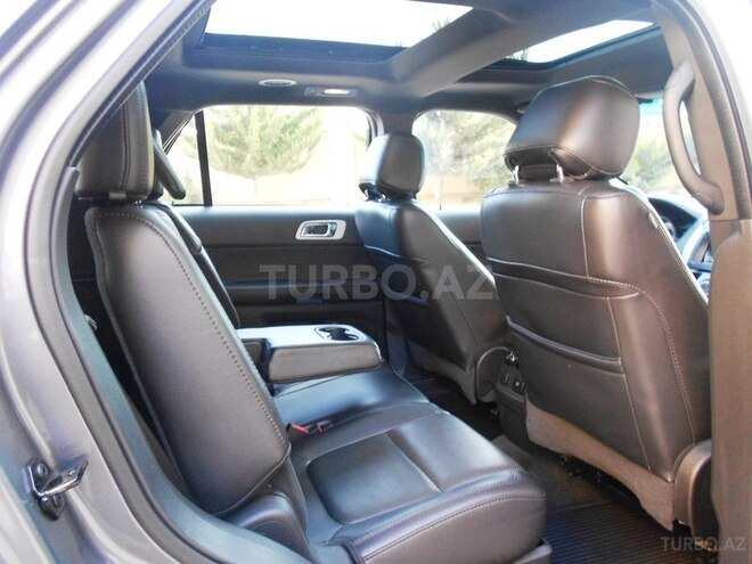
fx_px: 565
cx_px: 376
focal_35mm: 26
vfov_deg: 53.1
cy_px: 282
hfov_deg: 67.3
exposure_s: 1/30
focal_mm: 4.6
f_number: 3.2
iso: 320
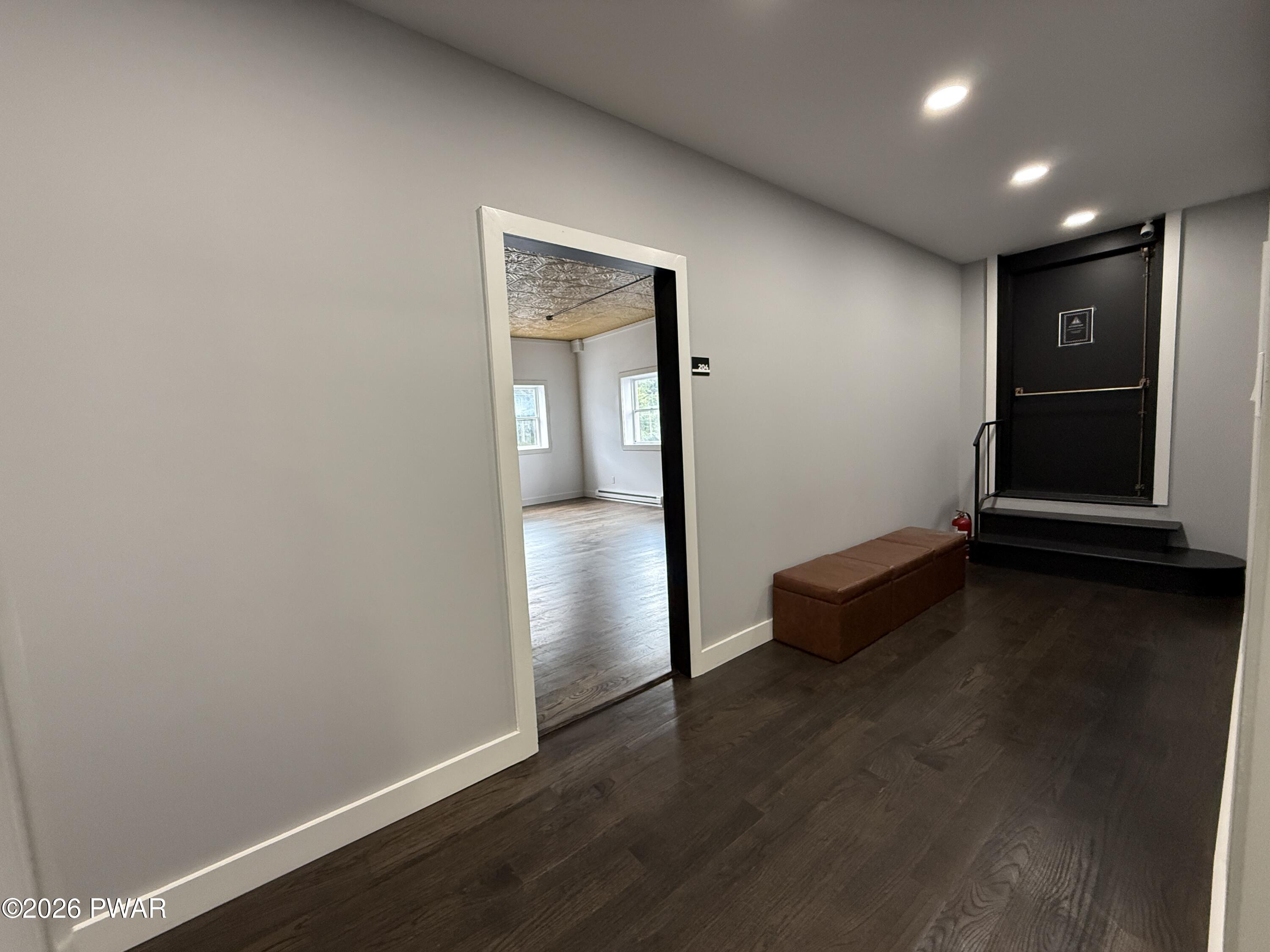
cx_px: 635
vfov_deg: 85.7
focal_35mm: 14
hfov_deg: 102.1
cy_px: 476
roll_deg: +2.5
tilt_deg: -4.0
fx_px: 514
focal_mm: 2.22
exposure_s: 1/120
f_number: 2.2
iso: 400
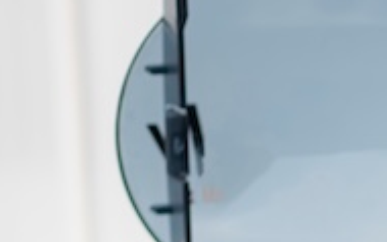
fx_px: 5931
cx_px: 974
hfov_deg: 3.7
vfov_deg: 2.3
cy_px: 373
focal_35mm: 562
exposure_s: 1/200
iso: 125
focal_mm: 105
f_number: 5
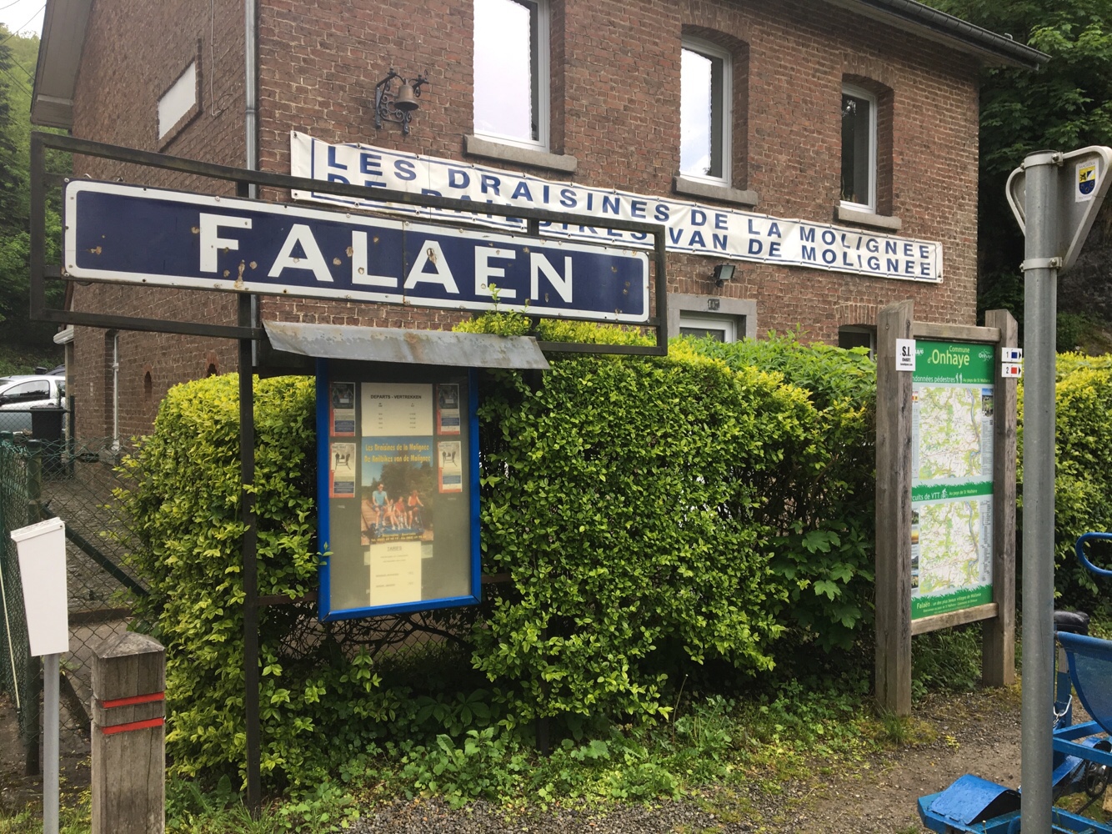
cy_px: 417
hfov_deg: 61.7
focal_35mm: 29
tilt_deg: -0.4
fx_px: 931
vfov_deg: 48.2
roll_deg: -0.2
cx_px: 556
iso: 25
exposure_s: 1/100
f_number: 2.2
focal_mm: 4.15
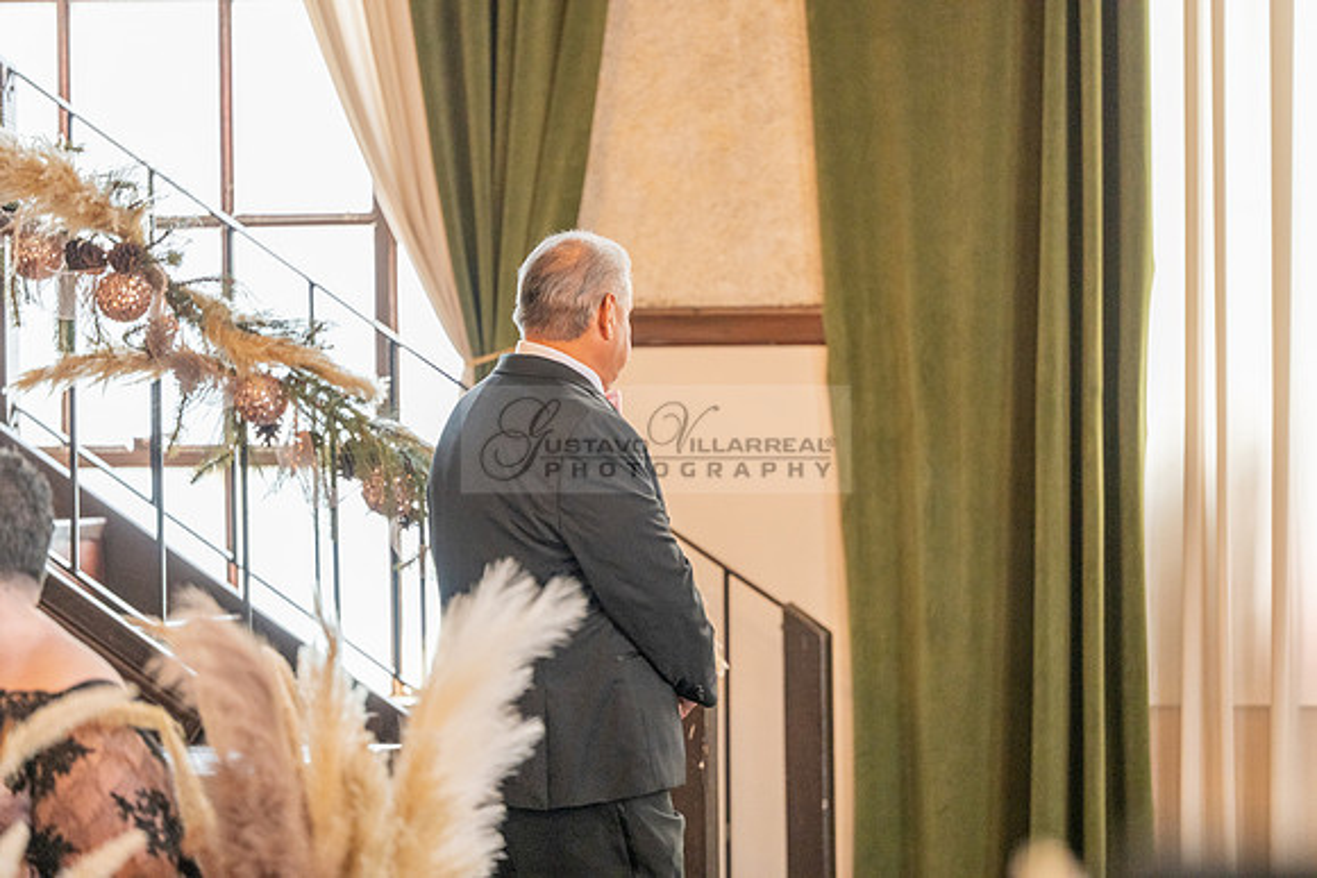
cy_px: 439
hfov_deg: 10.8
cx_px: 658
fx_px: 6952
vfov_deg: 7.2
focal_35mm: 190
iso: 1600
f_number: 2.8
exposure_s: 1/200
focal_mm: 190
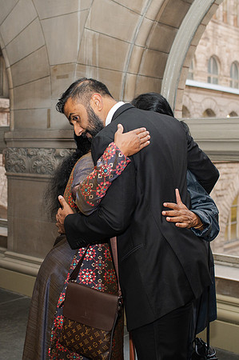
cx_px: 81
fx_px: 525
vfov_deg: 37.8
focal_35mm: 53
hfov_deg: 25.5
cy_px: 180
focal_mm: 35
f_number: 3.5
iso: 1000
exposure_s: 1/200
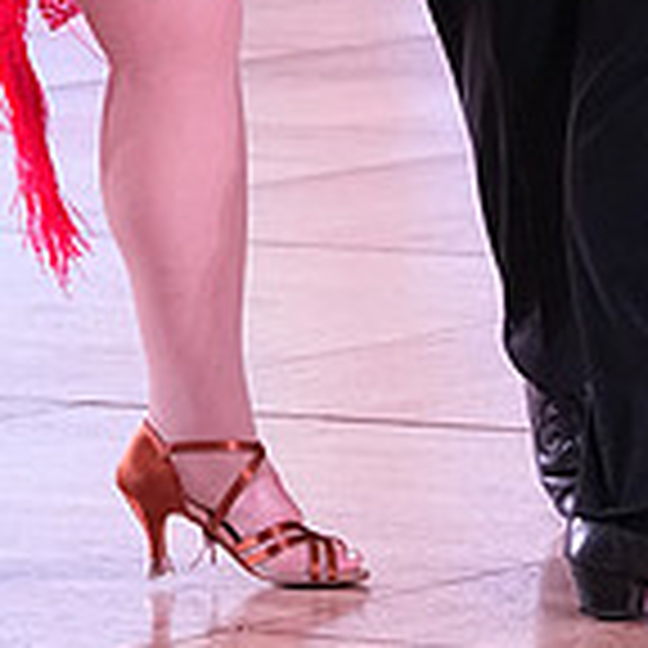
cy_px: -490
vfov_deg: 4.2
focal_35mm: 415
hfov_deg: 4.2
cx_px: 254
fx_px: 8789
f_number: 5
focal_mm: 81
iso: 3200
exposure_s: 1/400
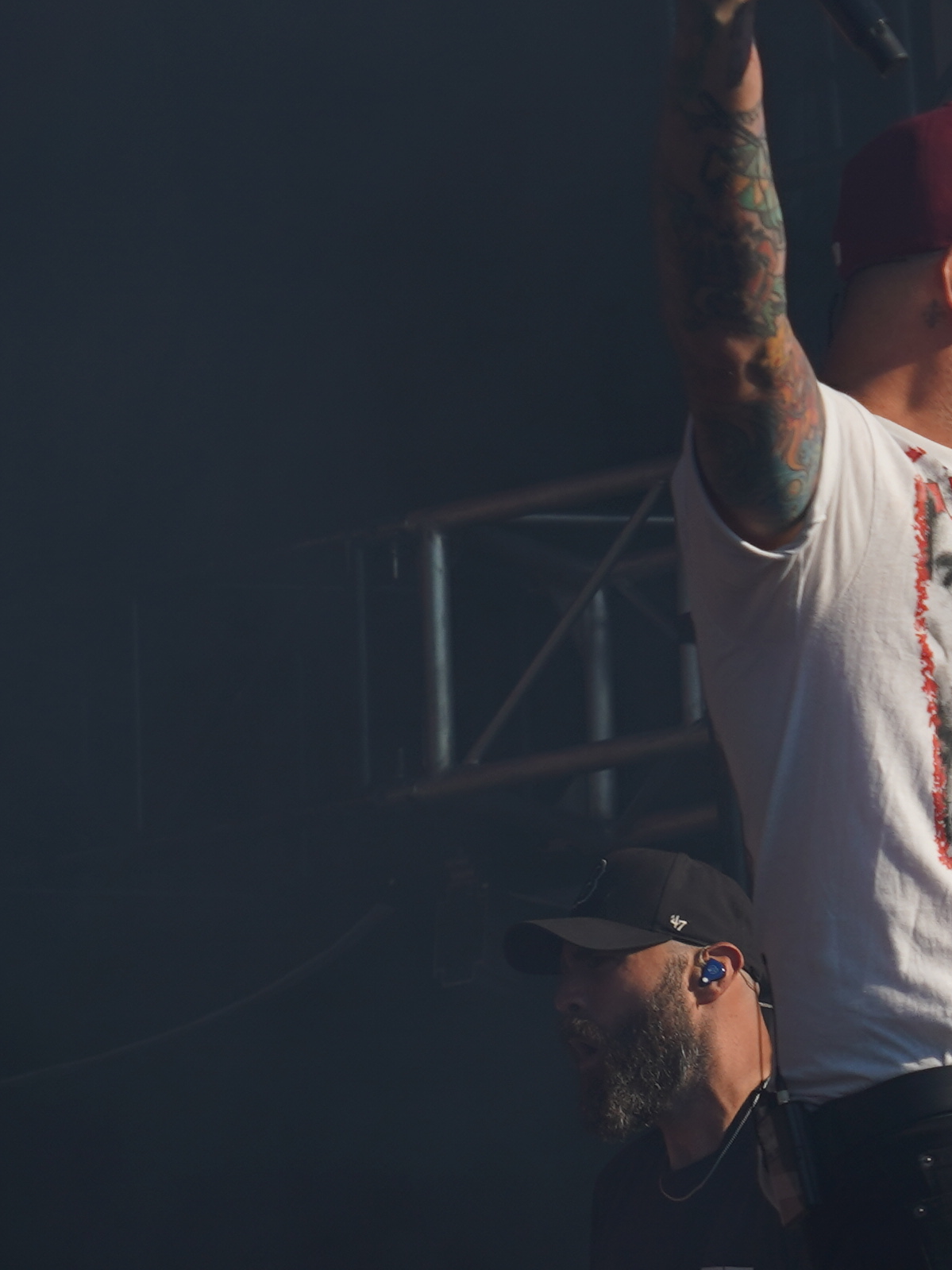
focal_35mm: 285
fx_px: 10452
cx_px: 1758
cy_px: 1156
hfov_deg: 5.1
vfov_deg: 6.9
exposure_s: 1/400
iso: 100
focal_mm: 79
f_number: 8
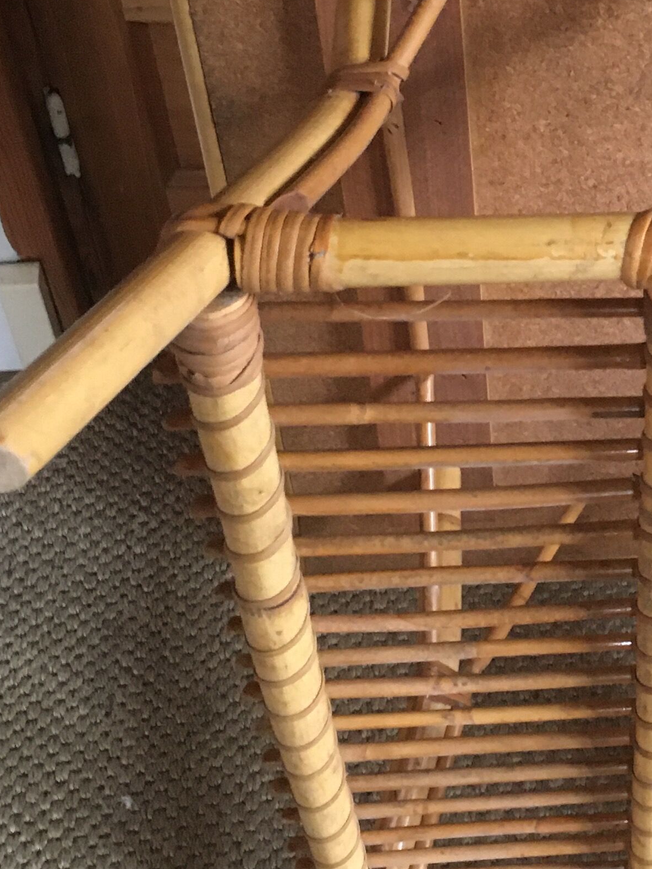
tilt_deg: -44.5
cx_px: 714
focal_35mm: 74
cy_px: 309
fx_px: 1858
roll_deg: -3.9
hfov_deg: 19.1
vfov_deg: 26.2
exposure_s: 1/17
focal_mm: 4.15
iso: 400
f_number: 2.2
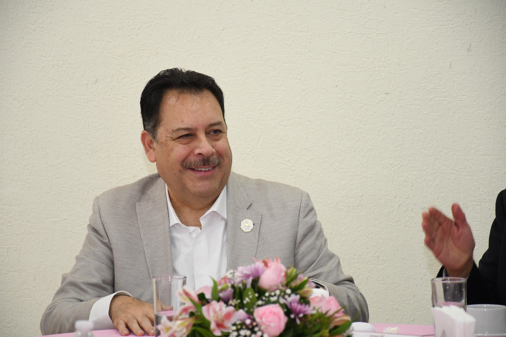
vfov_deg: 8.2
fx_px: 2361
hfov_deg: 12.2
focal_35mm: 168
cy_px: 168
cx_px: 253
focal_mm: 112
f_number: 6.3
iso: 2000
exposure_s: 1/125
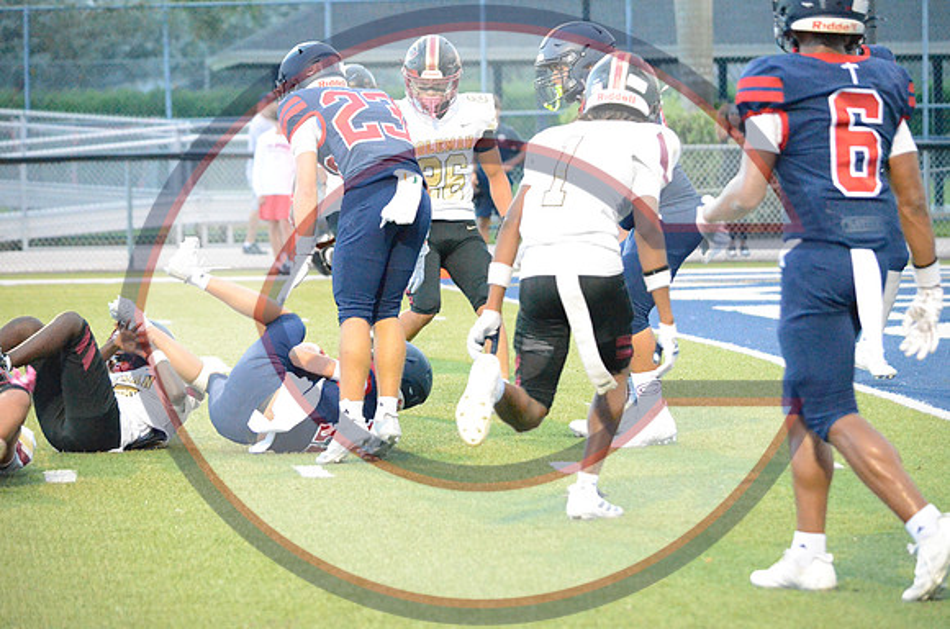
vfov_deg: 6.8
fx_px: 5332
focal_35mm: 202
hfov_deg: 10.2
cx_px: 475
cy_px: 314
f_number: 4.8
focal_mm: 135
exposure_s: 1/400
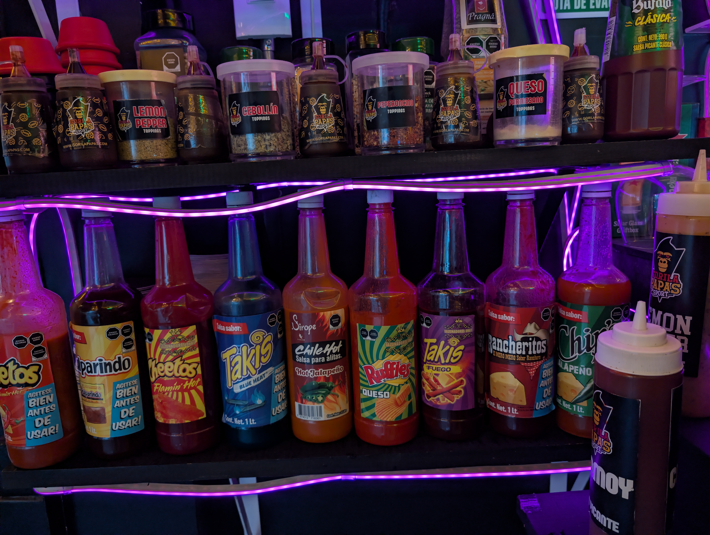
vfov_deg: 56.9
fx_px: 493
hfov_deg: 71.5
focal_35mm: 24
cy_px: 268
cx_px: 355
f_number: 1.68
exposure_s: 1/45.4
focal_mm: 6.9
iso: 281
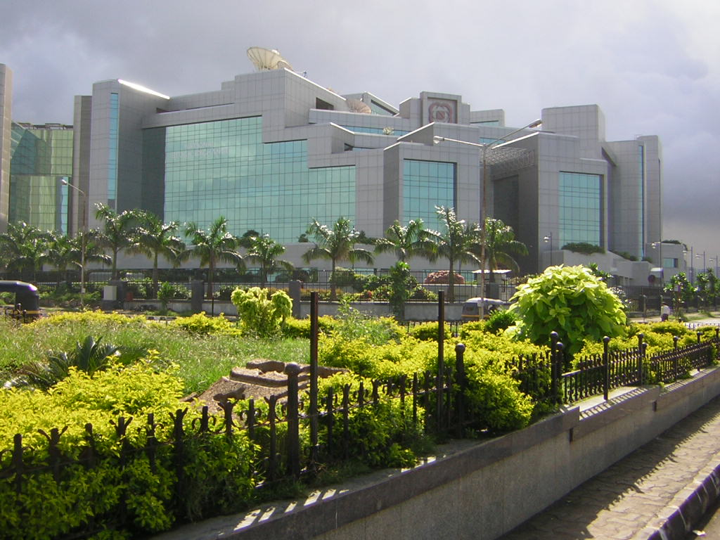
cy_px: 270
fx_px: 749
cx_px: 360
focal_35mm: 36
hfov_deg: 51.4
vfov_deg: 39.7
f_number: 5.2
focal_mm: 4.7
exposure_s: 1/184
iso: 50
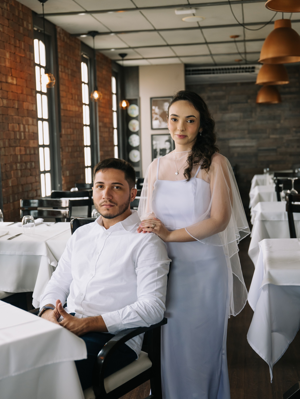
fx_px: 578
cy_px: 218
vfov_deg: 38.2
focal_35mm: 50
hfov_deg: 29.1
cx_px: 150
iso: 800
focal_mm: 44
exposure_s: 1/200
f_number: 3.2
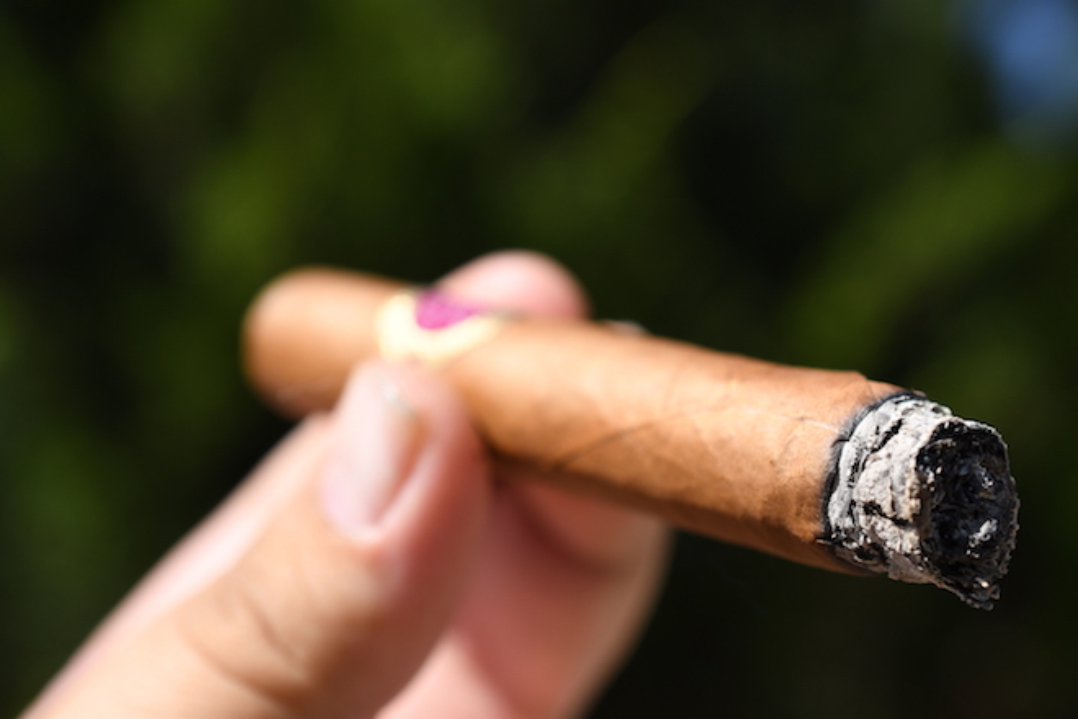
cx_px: 539
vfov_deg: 22.6
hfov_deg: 33.4
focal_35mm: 60
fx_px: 1797
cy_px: 360
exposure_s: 1/1600
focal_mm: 40
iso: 250
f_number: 5.6
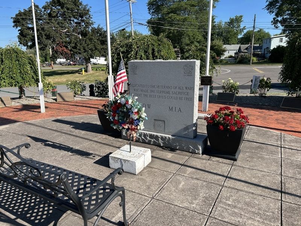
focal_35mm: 26
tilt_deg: -14.4
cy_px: 113
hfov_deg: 67.3
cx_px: 150
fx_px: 226
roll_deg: +2.3
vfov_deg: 53.1
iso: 50
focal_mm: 5.7
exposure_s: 1/2252
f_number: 1.5
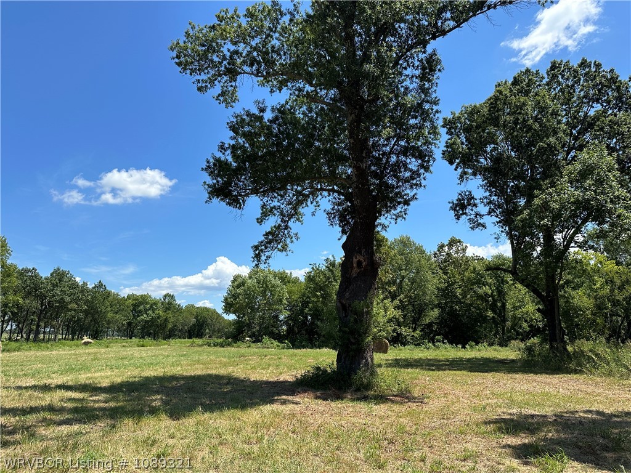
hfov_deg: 71.6
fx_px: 437
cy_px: 236
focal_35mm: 24
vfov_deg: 56.8
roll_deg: +1.2
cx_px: 316
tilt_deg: +11.8
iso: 80
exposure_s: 1/3472
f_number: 1.78
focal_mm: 6.86
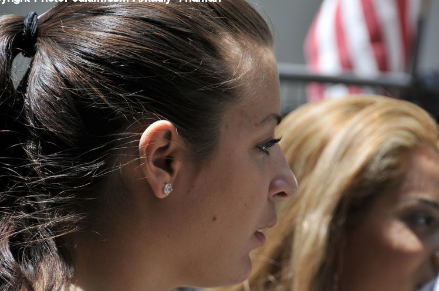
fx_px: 4395
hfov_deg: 5.7
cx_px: 244
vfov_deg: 3.8
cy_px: 159
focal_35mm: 361
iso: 200
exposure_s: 1/320
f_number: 5.6
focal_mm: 200
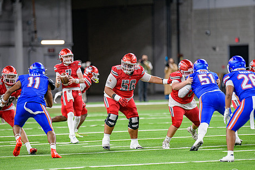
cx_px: 131
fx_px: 2210
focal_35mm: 312
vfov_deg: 4.4
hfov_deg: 6.6
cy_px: 103
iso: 1000
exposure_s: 1/400
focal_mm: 250
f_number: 2.8
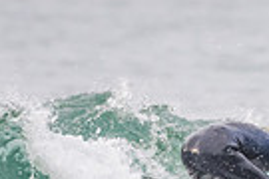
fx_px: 21257
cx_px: 223
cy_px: 241
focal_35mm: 2845
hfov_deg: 0.7
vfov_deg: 0.5
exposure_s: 1/800
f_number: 5.6
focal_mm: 500
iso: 500
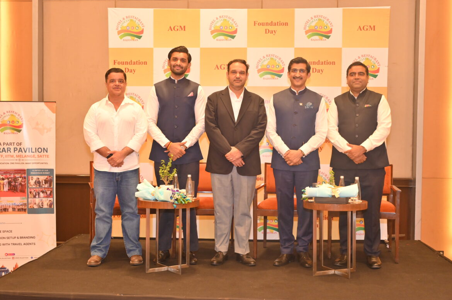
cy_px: 150
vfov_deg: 29.2
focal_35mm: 46
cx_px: 226
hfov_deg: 42.8
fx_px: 577
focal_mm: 46
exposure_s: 1/125
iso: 2500
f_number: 4
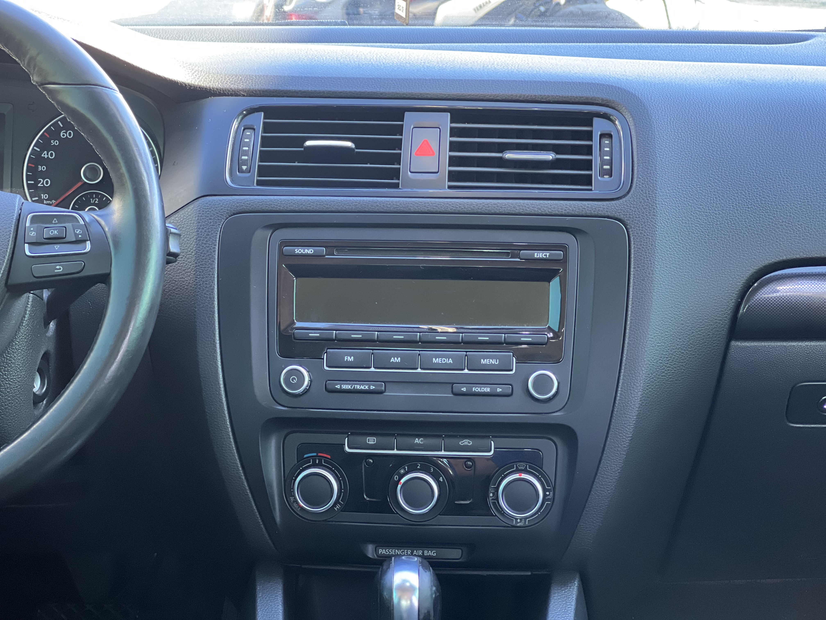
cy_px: 310
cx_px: 413
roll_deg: -2.9
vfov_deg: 19.1
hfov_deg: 25.3
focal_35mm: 77
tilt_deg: -13.5
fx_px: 1837
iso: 400
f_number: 2.8
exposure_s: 1/36
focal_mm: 9
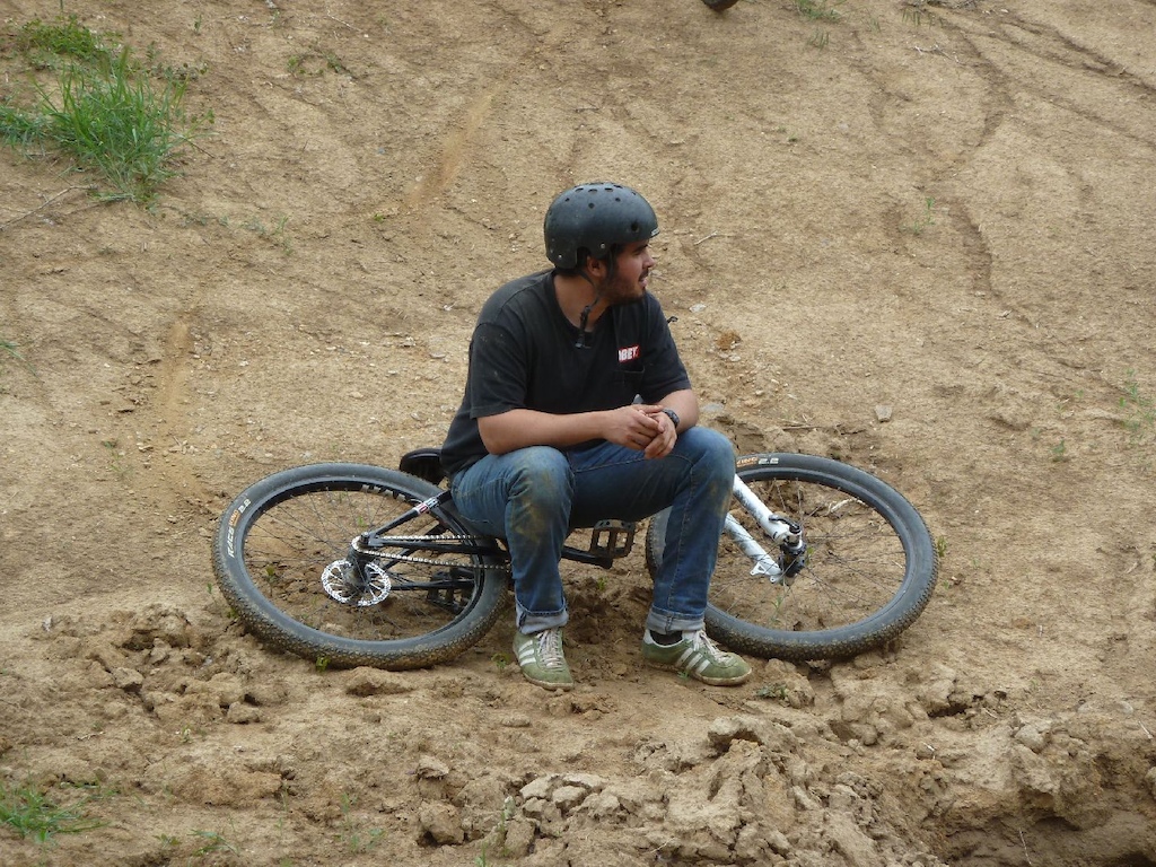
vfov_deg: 6.6
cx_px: 578
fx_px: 7514
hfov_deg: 8.8
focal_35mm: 225
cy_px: 434
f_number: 4.6
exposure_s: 1/200
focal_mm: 37
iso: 100
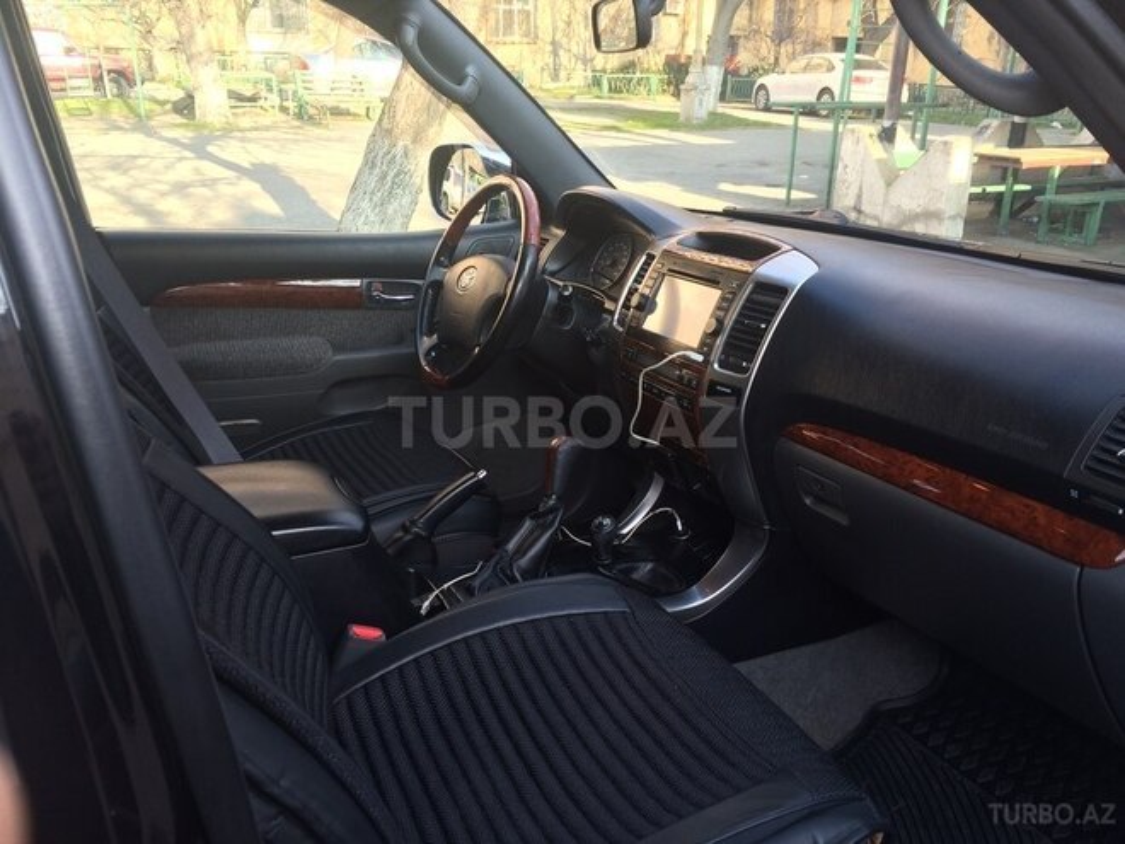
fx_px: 942
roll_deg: -1.5
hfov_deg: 61.7
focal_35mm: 29
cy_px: 422
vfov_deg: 48.2
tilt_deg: -20.4
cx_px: 562
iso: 50
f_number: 2.2
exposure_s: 1/100
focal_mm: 4.15
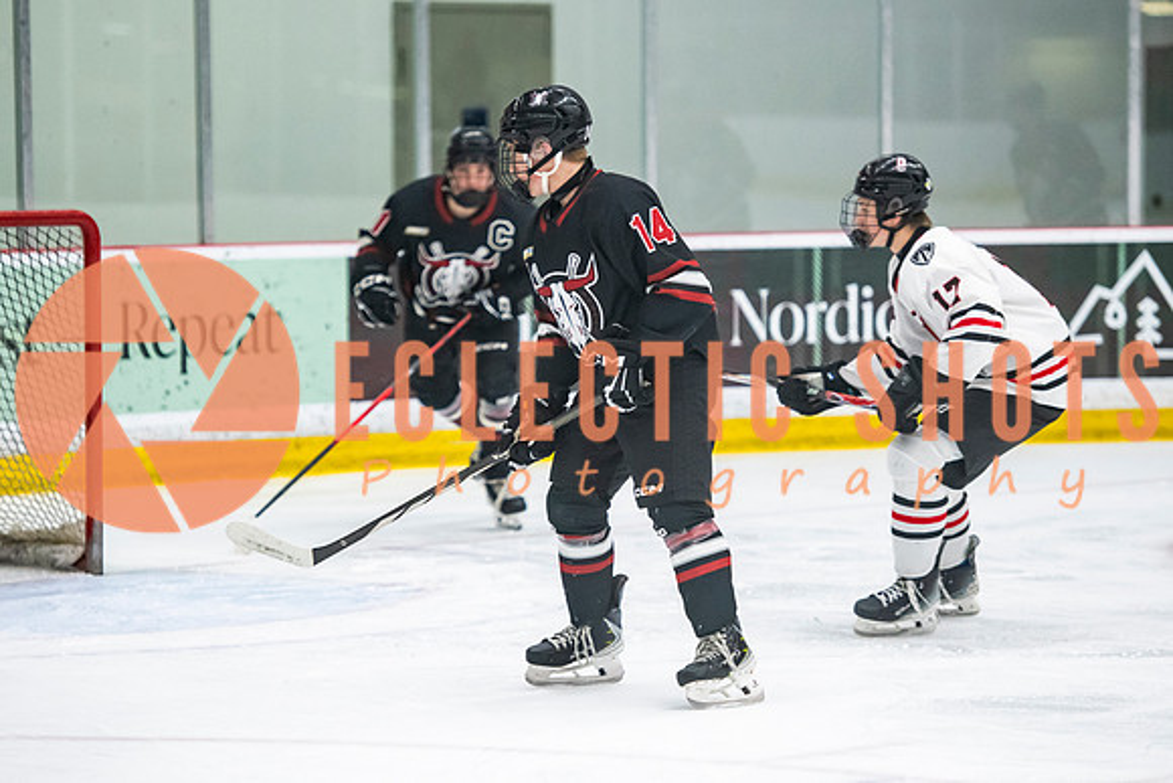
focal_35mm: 177
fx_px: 5773
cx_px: 570
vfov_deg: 7.8
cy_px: 392
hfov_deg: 11.6
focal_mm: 140
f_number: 3.2
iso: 2500
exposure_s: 1/800
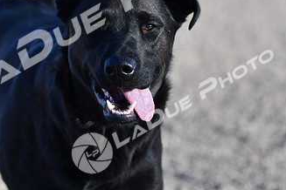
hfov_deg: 11.0
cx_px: 70
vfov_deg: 7.4
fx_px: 1478
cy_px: 25
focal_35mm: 186
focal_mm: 70
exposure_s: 1/4000
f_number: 2.8
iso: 280
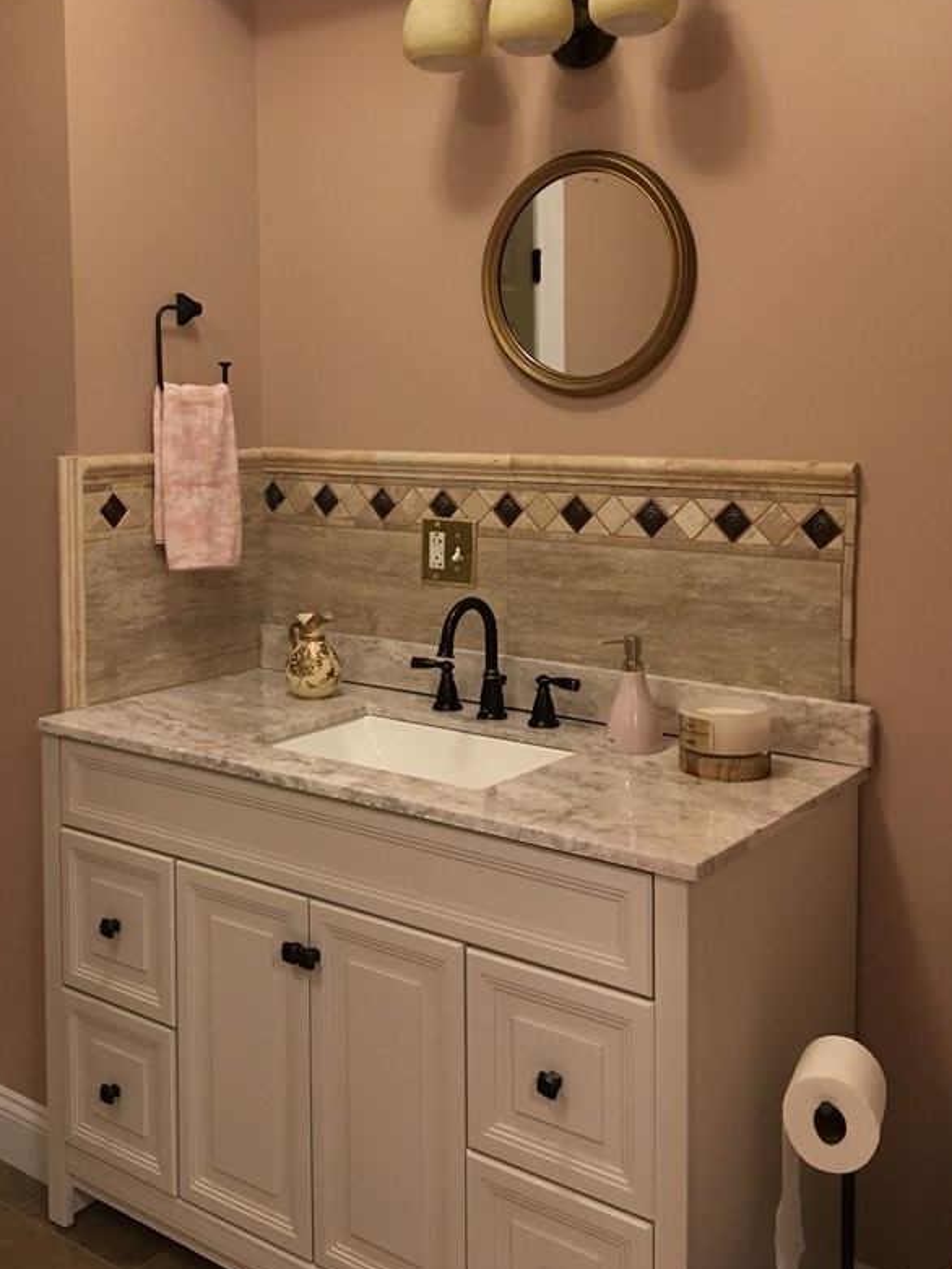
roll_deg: +0.0
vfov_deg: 48.5
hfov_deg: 37.6
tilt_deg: -3.6
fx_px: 1393
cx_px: 403
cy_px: 473
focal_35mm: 38
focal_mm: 4.15
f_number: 2.2
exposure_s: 1/30
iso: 160
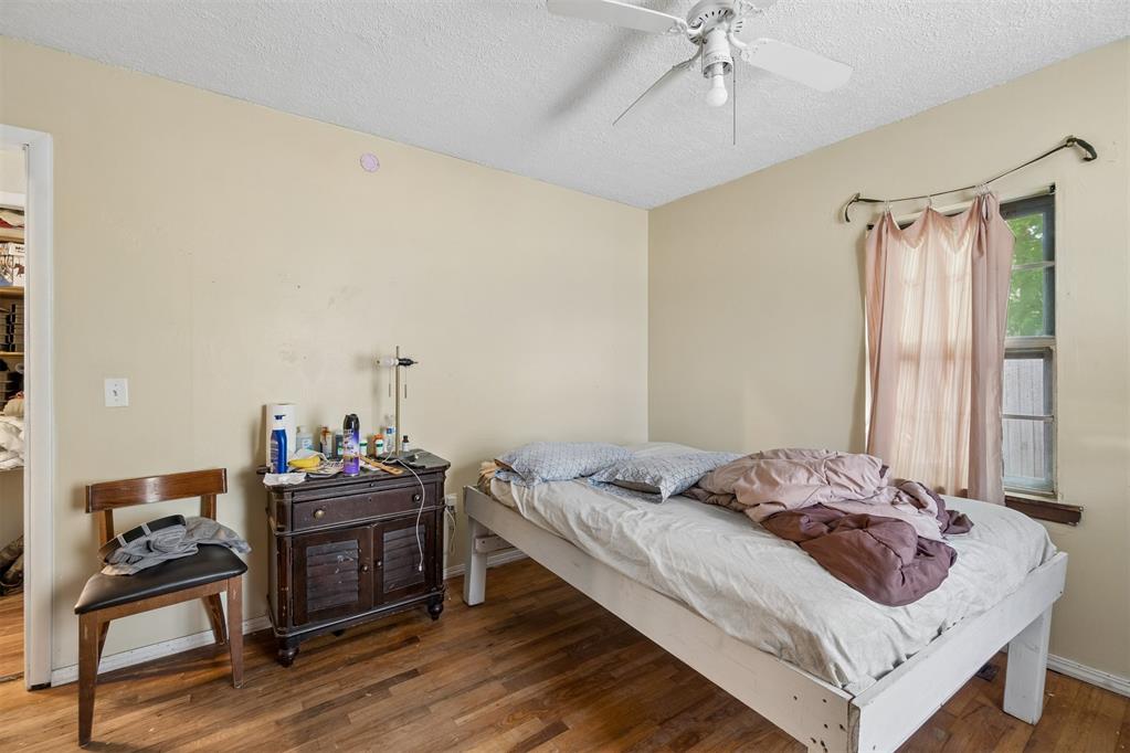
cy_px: 376
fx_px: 471
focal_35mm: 15
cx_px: 565
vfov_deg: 77.3
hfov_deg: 100.4
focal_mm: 10
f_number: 6.3
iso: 200
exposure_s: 1/2
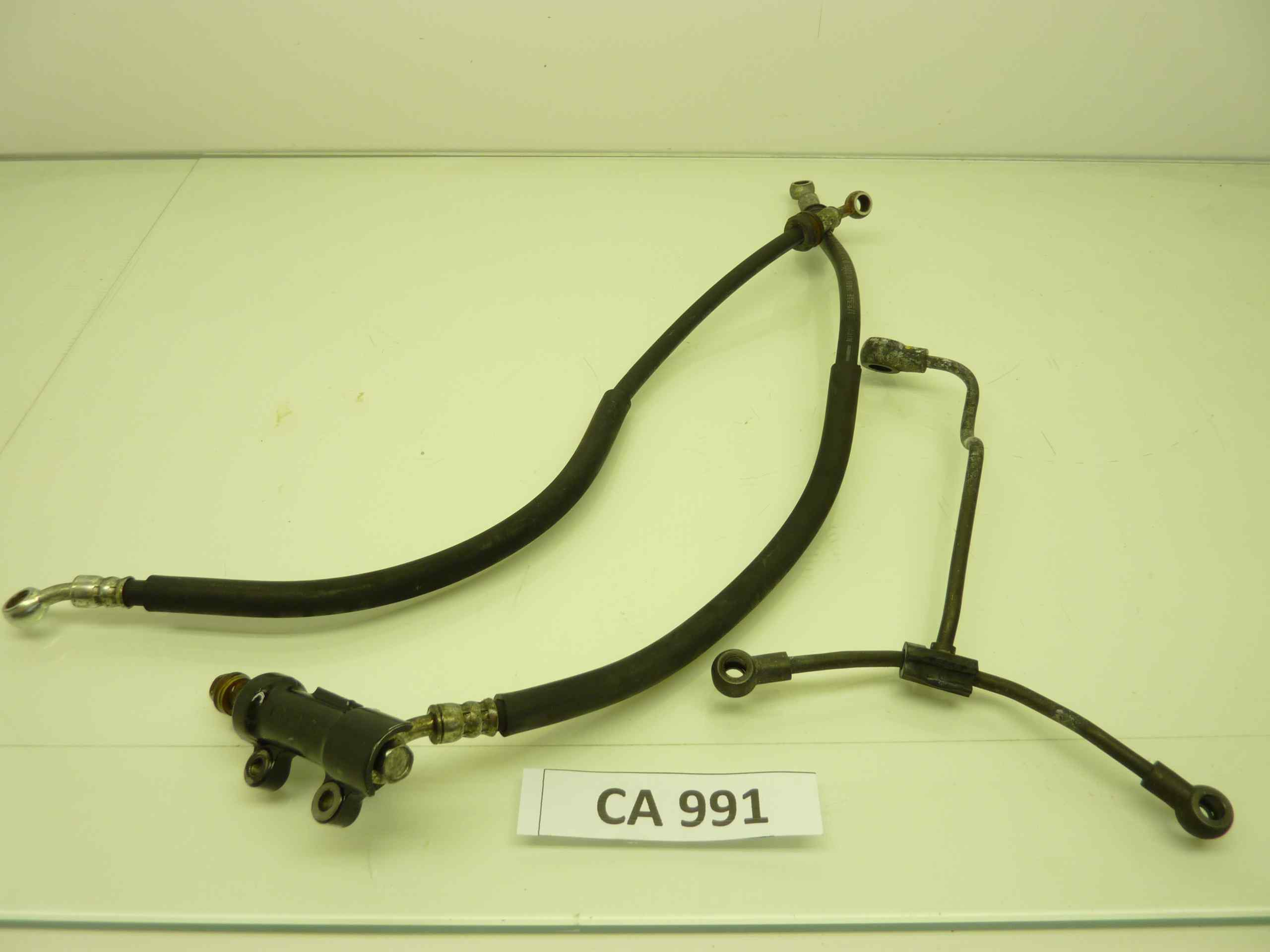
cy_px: 476
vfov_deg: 54.9
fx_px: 917
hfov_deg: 69.4
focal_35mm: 25
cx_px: 635
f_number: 3.3
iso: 80
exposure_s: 1/30
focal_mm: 4.1
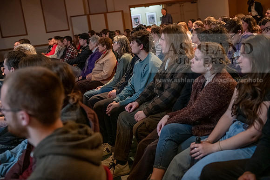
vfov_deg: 28.1
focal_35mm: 48
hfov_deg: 41.1
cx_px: 135
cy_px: 90
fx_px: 360
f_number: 3.2
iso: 3200
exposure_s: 1/160
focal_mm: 48
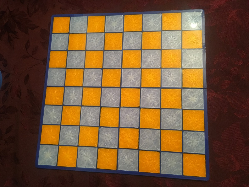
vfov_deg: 48.2
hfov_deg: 61.7
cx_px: 124
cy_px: 94
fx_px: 209
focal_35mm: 29
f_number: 2.2
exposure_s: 1/15
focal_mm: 4.15
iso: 200
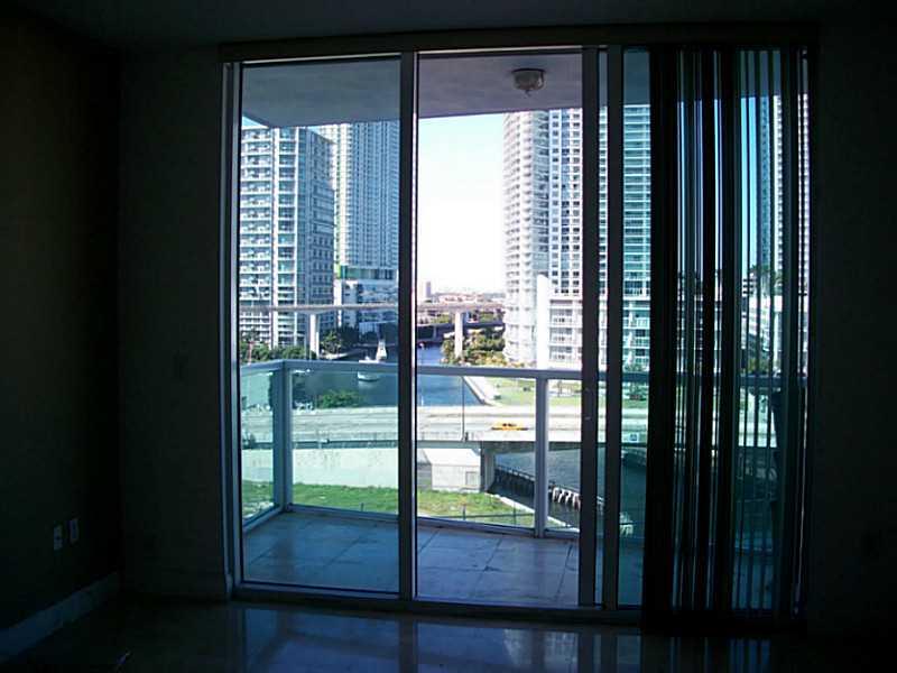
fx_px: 907
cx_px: 448
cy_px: 336
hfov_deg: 52.6
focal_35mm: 35
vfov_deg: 40.7
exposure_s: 1/320
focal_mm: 6.3
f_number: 3.1
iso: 80
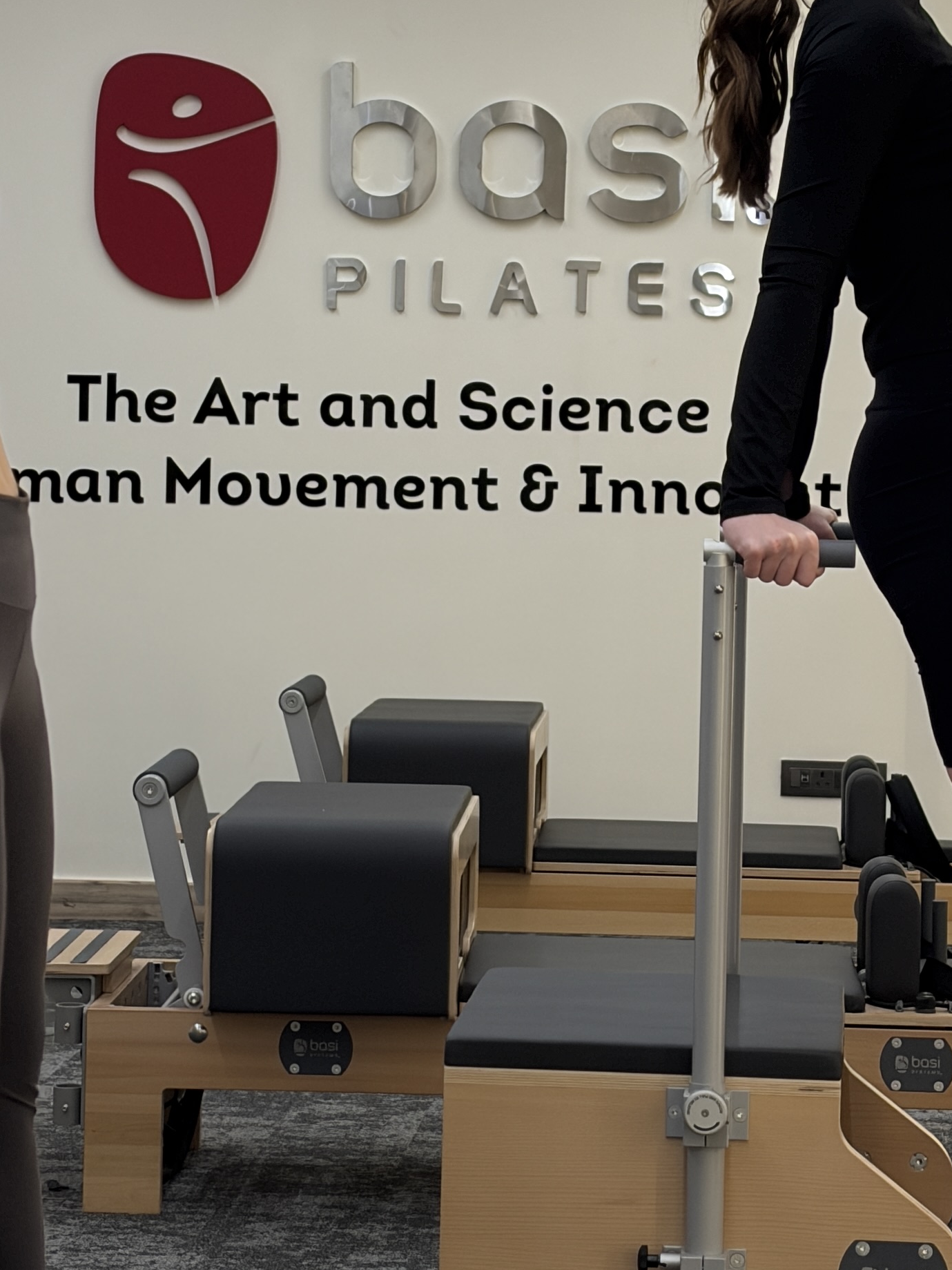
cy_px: 472
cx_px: 469
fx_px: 4181
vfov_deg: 17.2
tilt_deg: -1.4
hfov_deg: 13.0
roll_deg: -0.8
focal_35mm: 114
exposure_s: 1/100
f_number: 1.6
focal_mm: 5.96
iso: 50
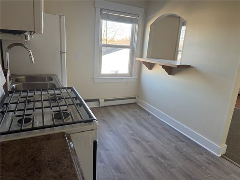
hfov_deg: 71.6
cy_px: 90
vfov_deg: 56.8
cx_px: 120
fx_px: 166
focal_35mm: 24
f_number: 1.78
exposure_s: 1/121
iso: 125
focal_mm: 6.76
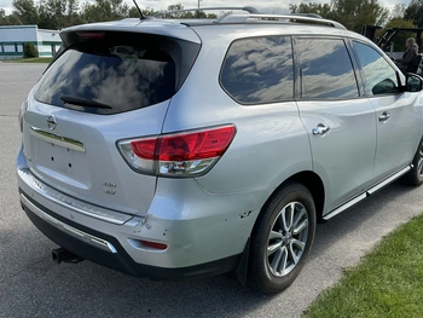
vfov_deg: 44.2
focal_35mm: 32
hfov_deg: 56.7
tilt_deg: -12.7
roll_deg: -0.7
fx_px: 391
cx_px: 227
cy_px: 151
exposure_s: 1/1342
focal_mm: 3
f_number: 1.8
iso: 25
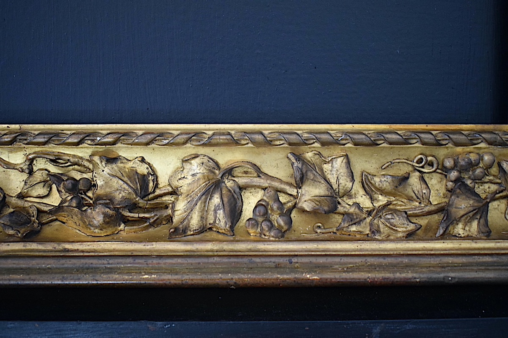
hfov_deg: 43.6
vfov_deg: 29.9
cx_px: 254
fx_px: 635
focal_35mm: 45
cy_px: 169
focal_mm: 30
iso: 1600
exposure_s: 1/60
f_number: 4.2
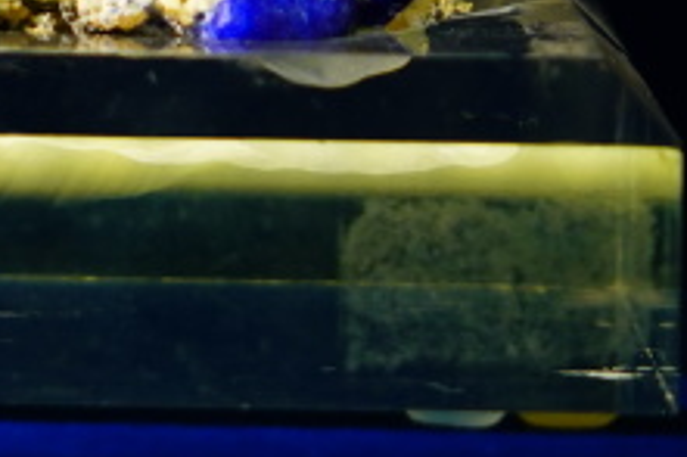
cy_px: -542
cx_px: -535
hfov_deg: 4.4
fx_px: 8924
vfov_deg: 2.9
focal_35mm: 468
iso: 400
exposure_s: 1/40
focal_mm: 101
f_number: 5.6
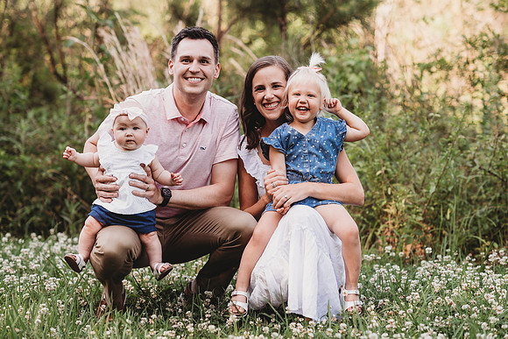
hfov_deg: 22.5
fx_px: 1276
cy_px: 169
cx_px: 263
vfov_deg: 15.1
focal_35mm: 90
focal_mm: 85
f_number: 2.2
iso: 100
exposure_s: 1/250
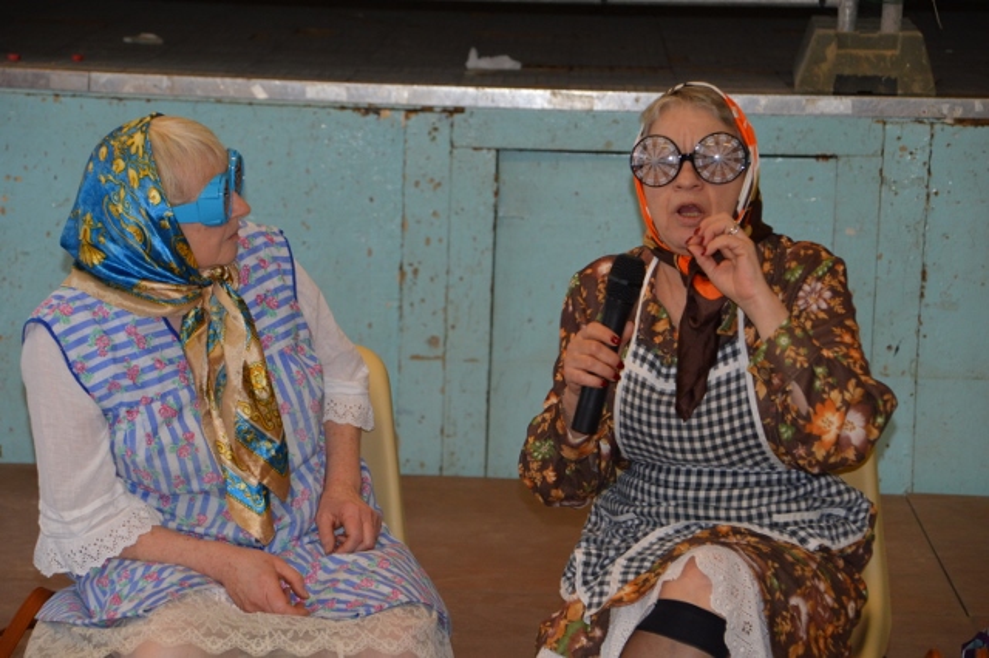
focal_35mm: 129
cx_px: 494
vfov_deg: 10.6
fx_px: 3542
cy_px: 329
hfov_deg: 15.9
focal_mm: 86
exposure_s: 1/60
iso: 800
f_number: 5.3
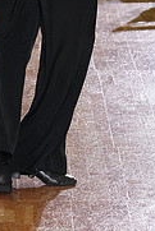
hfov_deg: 3.4
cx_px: 151
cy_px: -88
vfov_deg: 5.0
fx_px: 2643
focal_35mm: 410
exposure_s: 1/320
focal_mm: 128
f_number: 6.3
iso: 6400
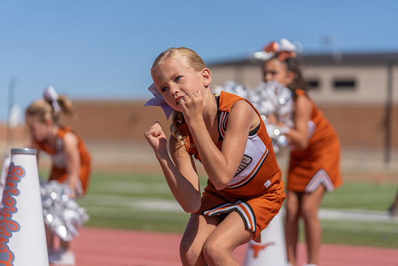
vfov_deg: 12.9
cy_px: 133
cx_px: 199
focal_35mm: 106
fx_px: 1172
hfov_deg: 19.3
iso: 100
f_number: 2.8
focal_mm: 106
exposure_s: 1/3200
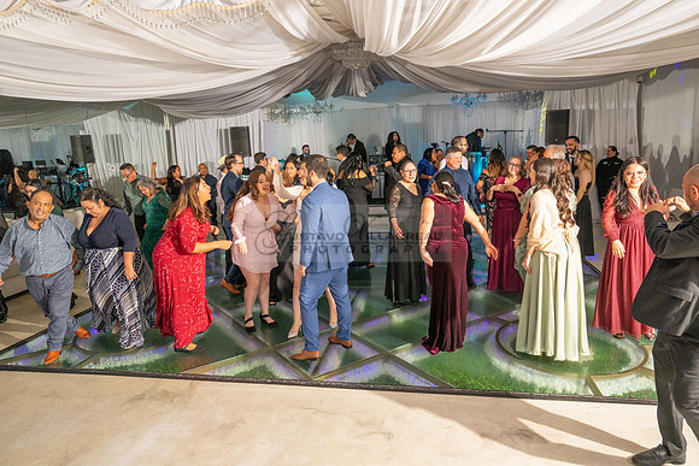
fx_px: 466
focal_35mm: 24
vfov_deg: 53.2
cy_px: 233
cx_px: 350
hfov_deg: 73.7
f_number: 4
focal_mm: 24
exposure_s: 1/160
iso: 1000
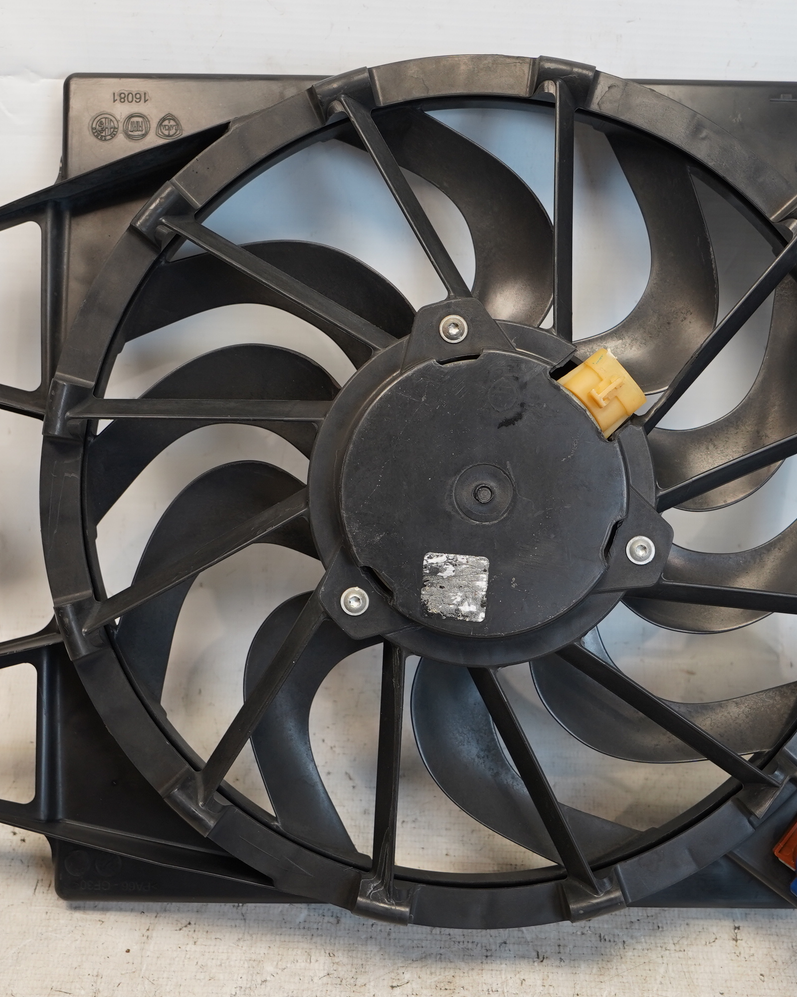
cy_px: 498
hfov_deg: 31.4
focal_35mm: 48
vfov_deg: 38.8
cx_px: 414
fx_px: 1416
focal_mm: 23
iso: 320
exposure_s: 1/60
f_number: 4
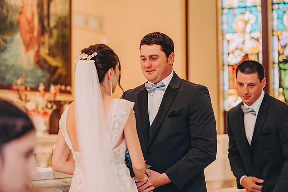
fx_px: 840
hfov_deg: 19.5
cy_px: 96
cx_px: 144
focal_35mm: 105
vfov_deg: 13.0
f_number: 2.8
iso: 800
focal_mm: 105
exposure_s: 1/80
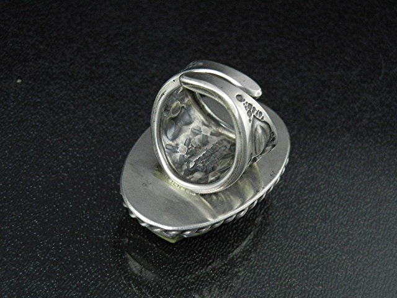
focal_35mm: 89
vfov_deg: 16.6
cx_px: 198
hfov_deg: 22.0
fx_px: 1021
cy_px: 149
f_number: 8.8
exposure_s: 1/30
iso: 800
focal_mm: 16
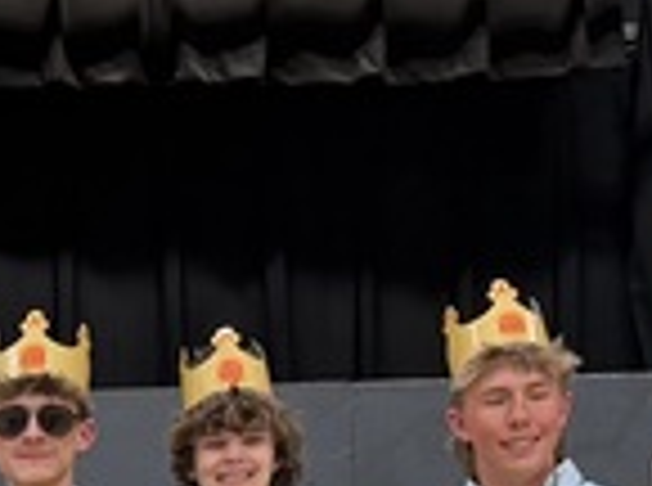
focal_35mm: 170
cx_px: -360
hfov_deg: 11.1
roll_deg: +1.1
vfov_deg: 8.2
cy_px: 1040
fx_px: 3194
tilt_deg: -0.1
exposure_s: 1/60
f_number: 1.78
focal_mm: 6.76
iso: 200
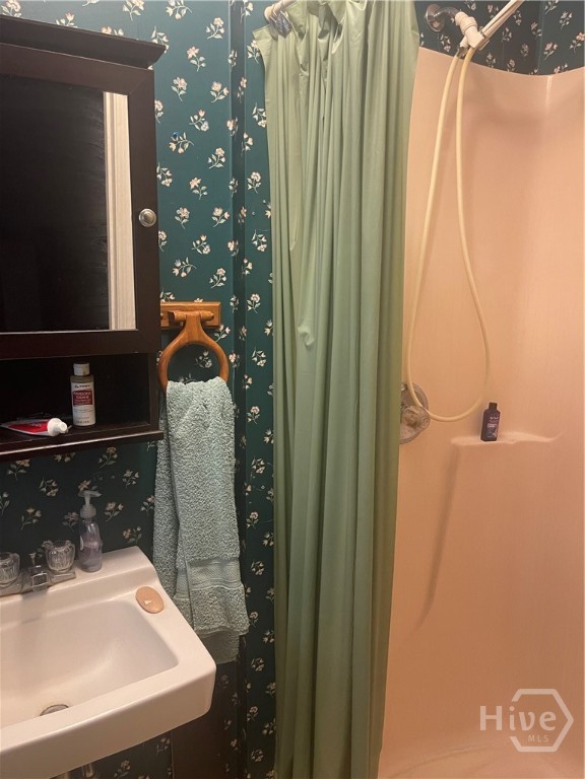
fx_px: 563
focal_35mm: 25
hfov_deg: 54.9
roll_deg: -1.4
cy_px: 390
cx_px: 292
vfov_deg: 69.4
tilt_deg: -9.7
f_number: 1.6
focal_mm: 5.1
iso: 320
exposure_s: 1/60
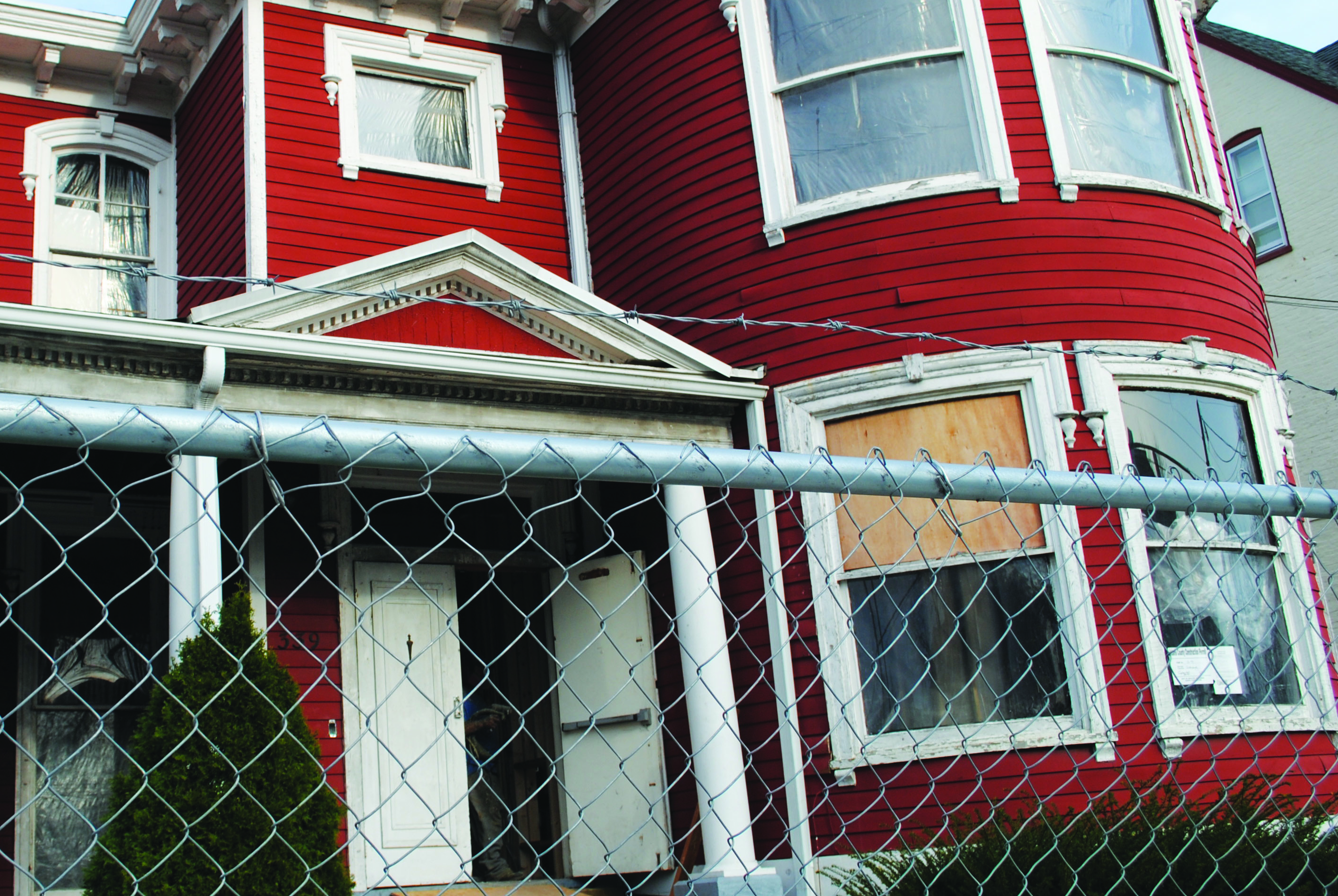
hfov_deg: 46.6
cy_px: 372
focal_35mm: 41
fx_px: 1526
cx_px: 443
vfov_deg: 32.7
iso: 100
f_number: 7.1
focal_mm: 20
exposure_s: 1/200
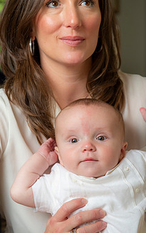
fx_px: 541
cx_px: 79
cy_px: 100
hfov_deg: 15.4
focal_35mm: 85
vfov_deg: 24.3
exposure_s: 1/200
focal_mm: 62
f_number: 4.5
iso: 250
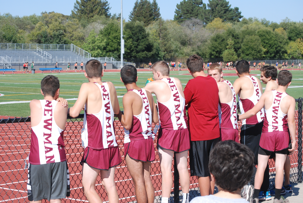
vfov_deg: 16.6
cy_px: 102
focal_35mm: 82
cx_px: 152
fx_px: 695
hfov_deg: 24.6
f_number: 11
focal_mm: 55
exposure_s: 1/500
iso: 400
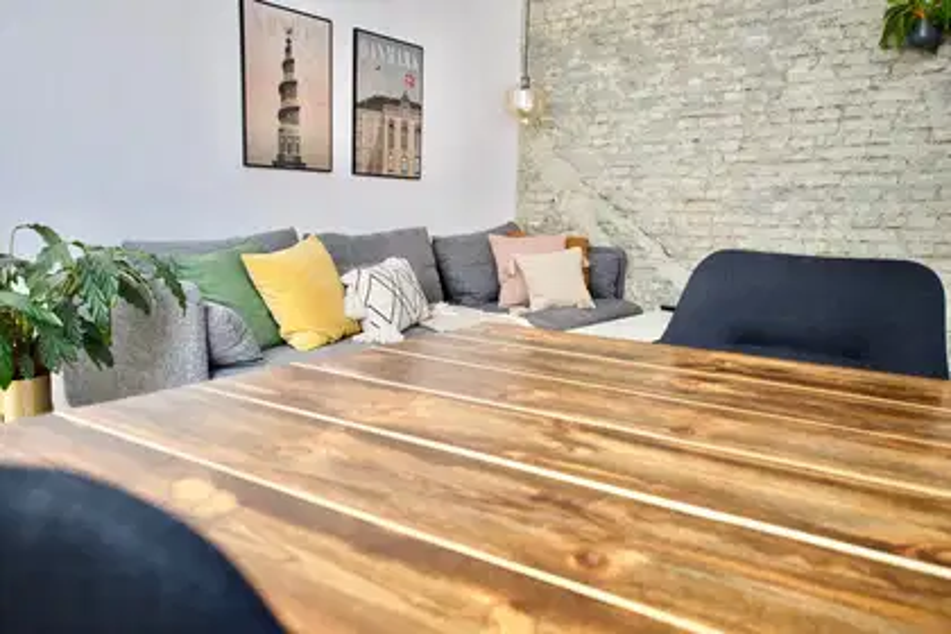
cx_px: 476
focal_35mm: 30
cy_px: 317
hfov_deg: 61.9
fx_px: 792
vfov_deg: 43.6
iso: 200
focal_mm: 20
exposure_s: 1/100
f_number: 5.6
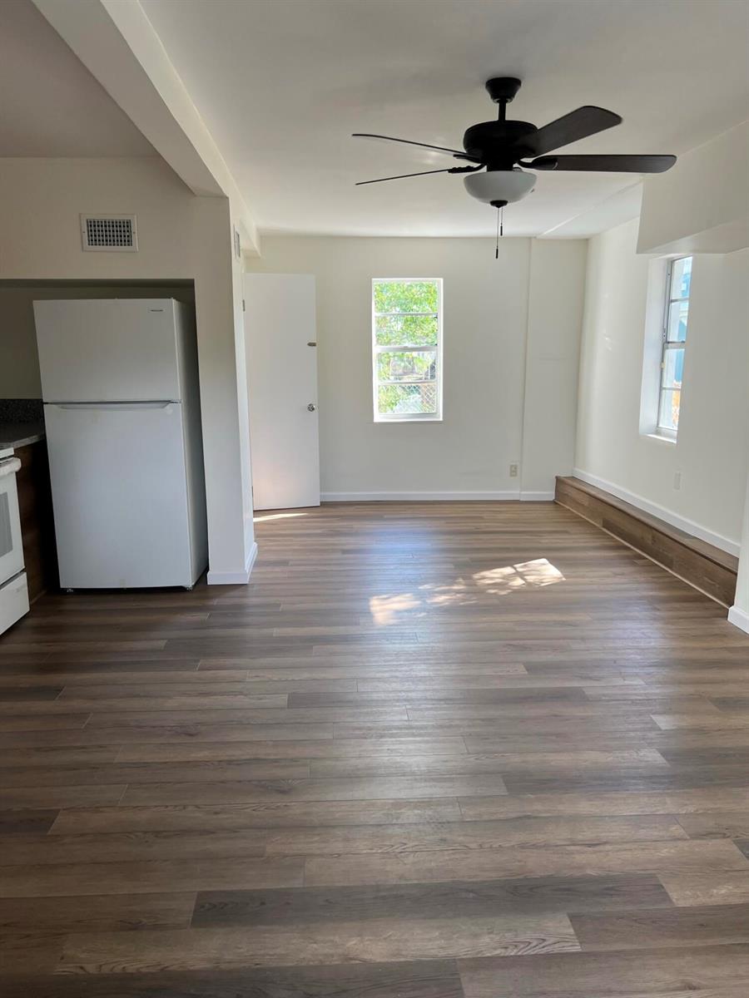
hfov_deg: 53.1
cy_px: 499
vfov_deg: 67.3
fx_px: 750
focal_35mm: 26
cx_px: 374
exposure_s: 1/121
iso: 32
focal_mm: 5.7
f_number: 1.5
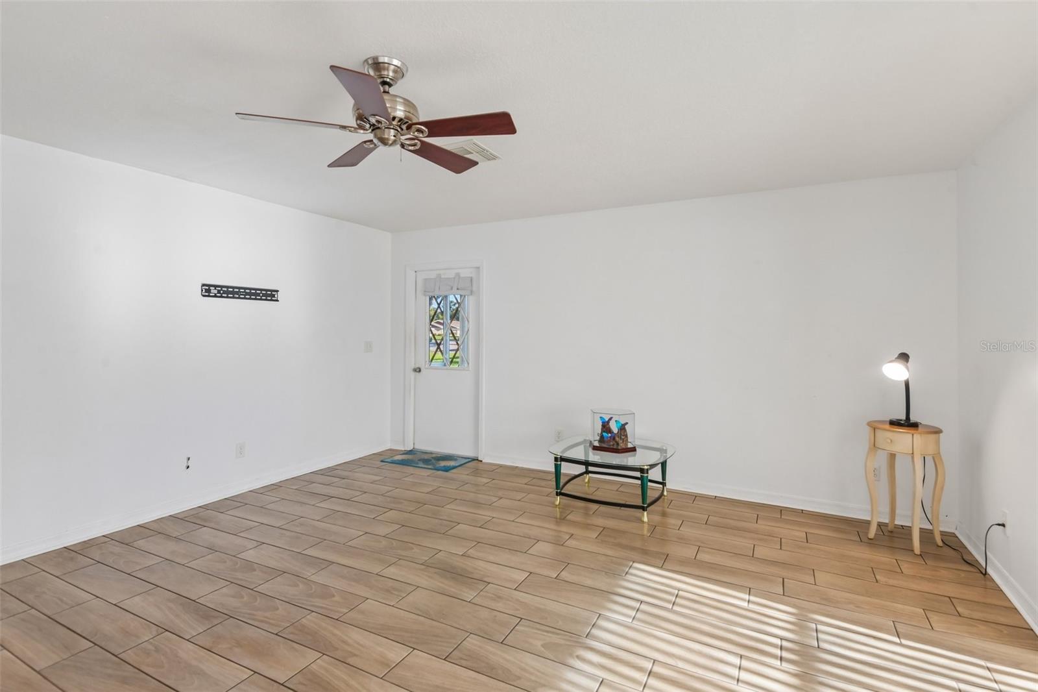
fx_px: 490
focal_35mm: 17
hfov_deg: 93.3
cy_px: 346
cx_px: 519
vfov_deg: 70.4
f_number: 8
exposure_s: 1/50
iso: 400
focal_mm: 17
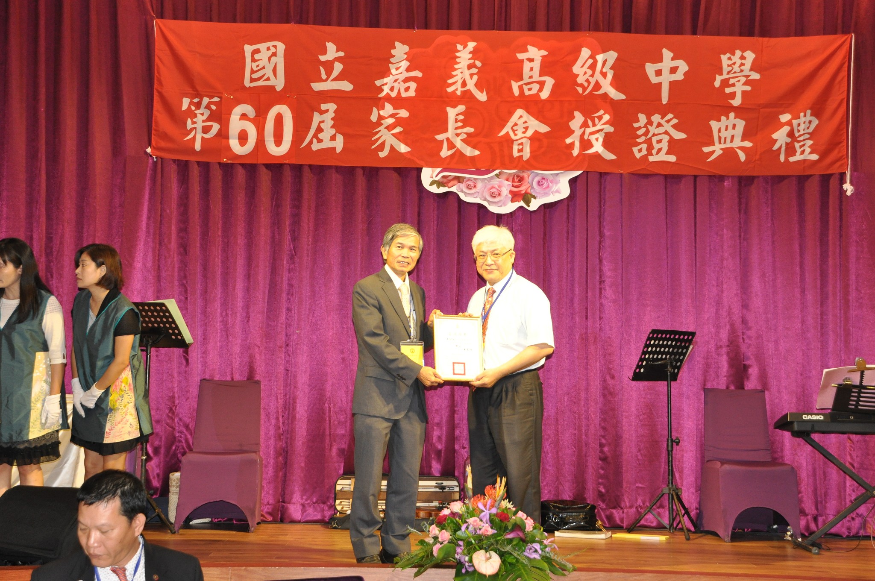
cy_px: 290
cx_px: 438
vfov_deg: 23.7
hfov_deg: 35.1
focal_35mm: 57
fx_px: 1384
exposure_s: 1/60
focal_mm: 38
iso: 800
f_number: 4.5
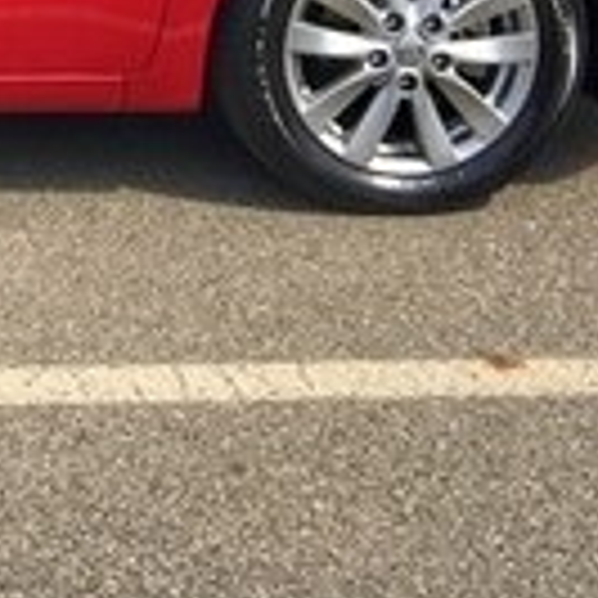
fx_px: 2482
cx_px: -355
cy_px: -236
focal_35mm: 127
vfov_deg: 13.1
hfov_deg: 12.9
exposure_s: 1/1508
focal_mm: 4.15
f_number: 2.2
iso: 25
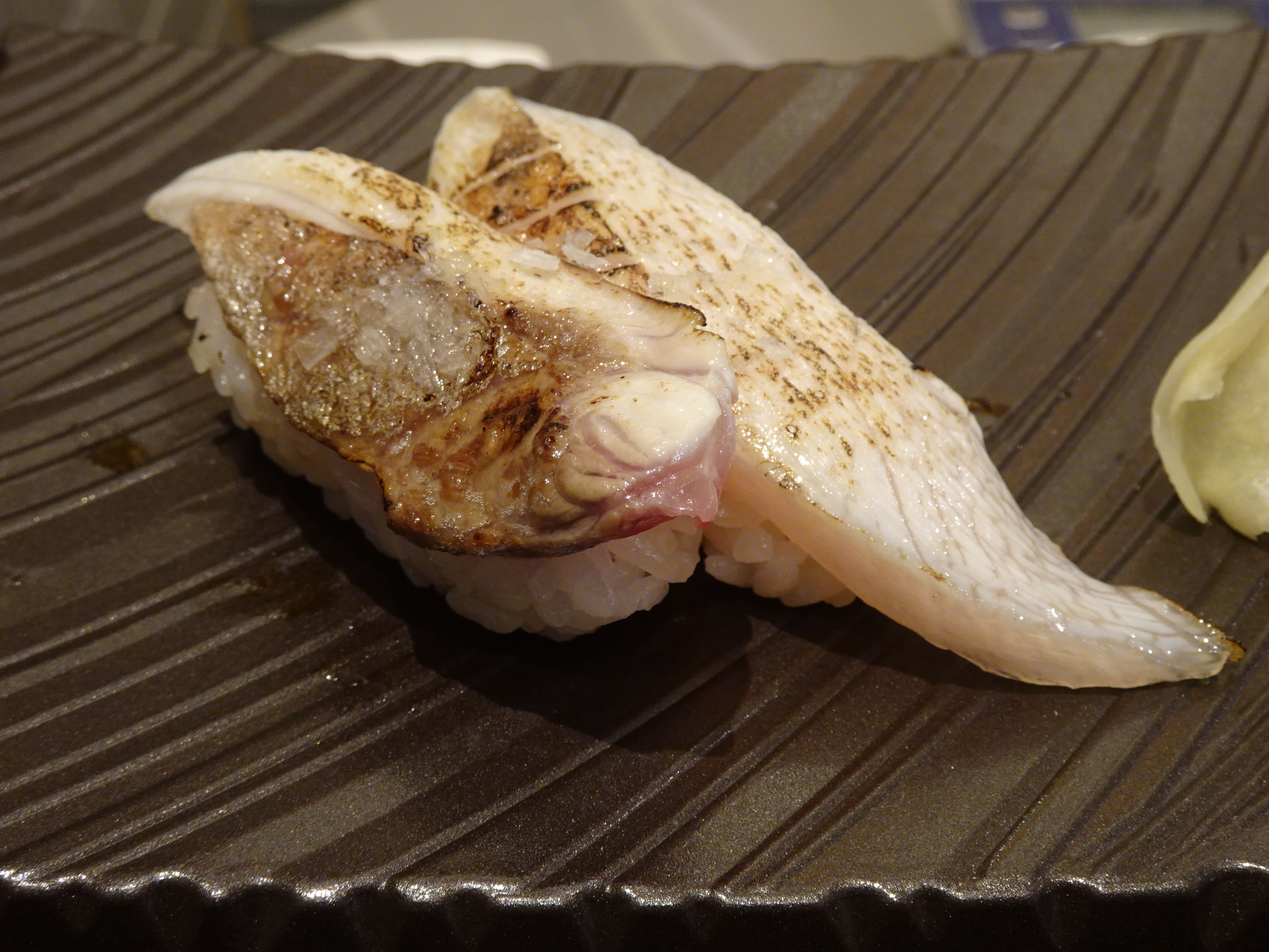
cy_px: 476
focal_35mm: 43
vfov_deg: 33.6
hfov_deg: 43.9
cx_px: 634
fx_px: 1576
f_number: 4.5
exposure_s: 1/20
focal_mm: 7.06
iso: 200
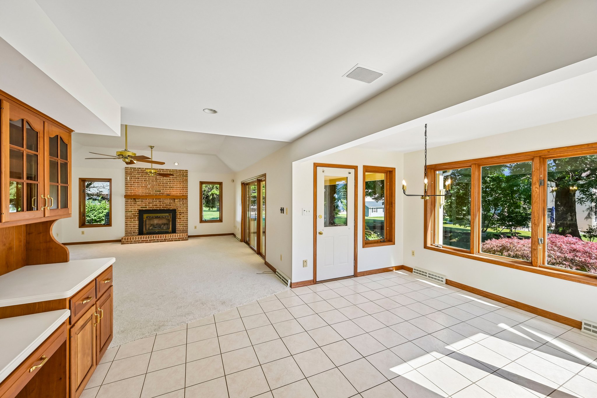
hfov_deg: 104.3
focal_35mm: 14
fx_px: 232
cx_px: 298
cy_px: 199
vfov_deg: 81.2
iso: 100
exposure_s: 1/20
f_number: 8
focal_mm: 14
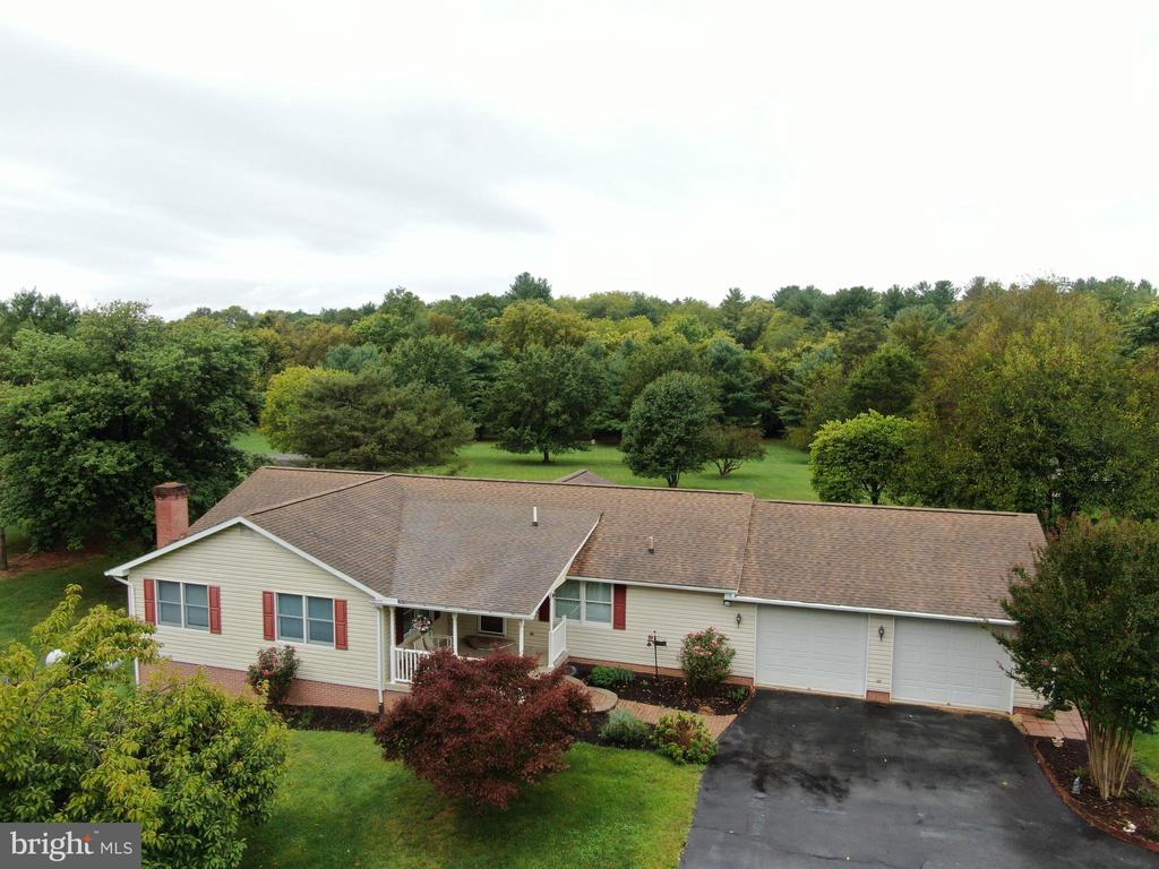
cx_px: 580
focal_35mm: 24
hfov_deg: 71.6
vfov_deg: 56.8
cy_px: 434
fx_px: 804
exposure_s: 1/320
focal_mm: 4.39
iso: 110
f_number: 2.8
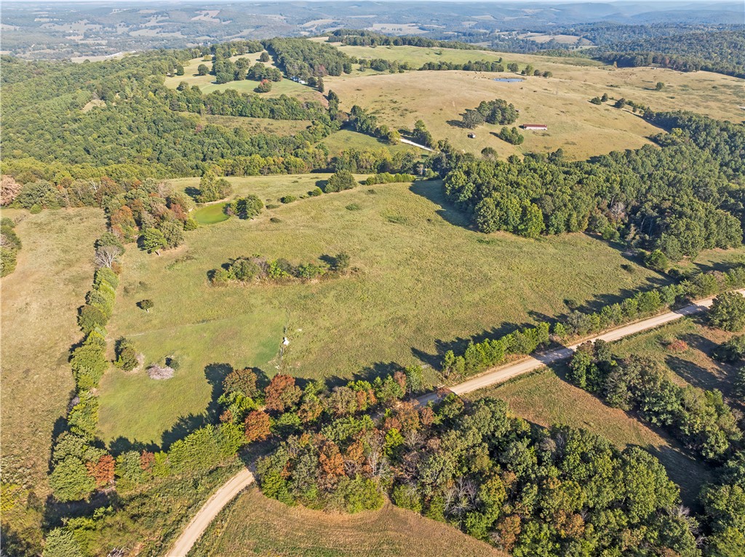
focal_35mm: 24
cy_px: 278
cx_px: 372
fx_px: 516
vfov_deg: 56.7
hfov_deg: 71.6
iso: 110
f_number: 2.8
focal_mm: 12.29
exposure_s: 1/320
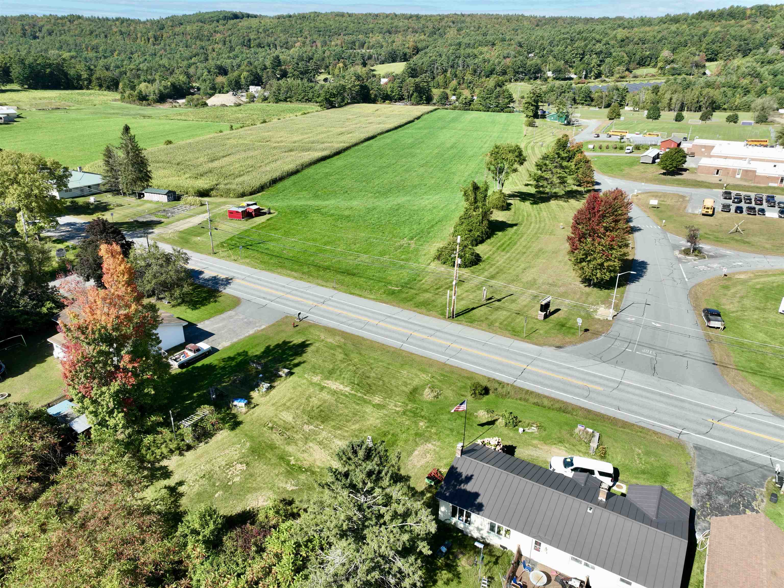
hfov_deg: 71.6
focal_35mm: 24
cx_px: 392
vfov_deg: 56.8
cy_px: 294
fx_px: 543
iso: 100
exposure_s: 1/1250
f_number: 2.8
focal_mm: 12.29
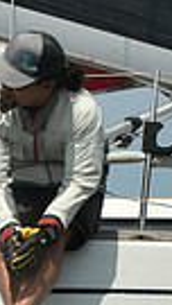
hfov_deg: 3.7
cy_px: 290
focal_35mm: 315
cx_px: 654
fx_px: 2552
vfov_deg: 6.8
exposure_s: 1/1000
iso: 320
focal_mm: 70
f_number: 11
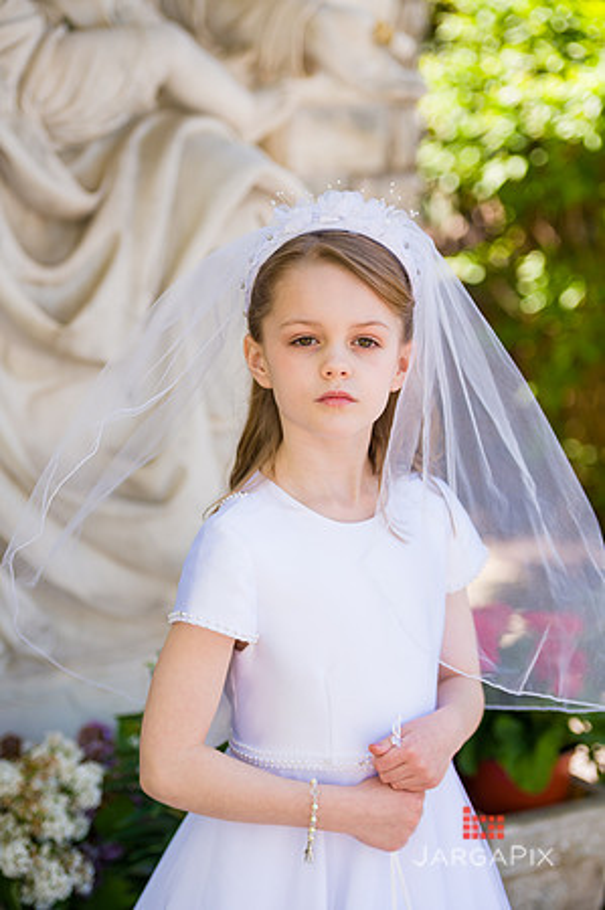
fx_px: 2173
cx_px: 302
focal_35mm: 86
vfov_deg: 23.7
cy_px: 455
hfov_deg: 15.9
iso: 200
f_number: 3.2
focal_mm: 86
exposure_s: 1/640
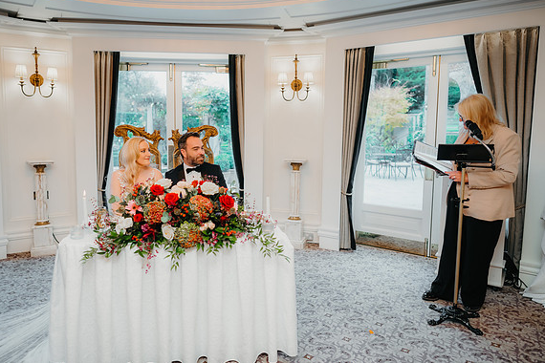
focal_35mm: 27
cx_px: 245
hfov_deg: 67.2
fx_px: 409
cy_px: 162
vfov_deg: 47.8
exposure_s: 1/200
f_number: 2
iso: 400
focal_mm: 24
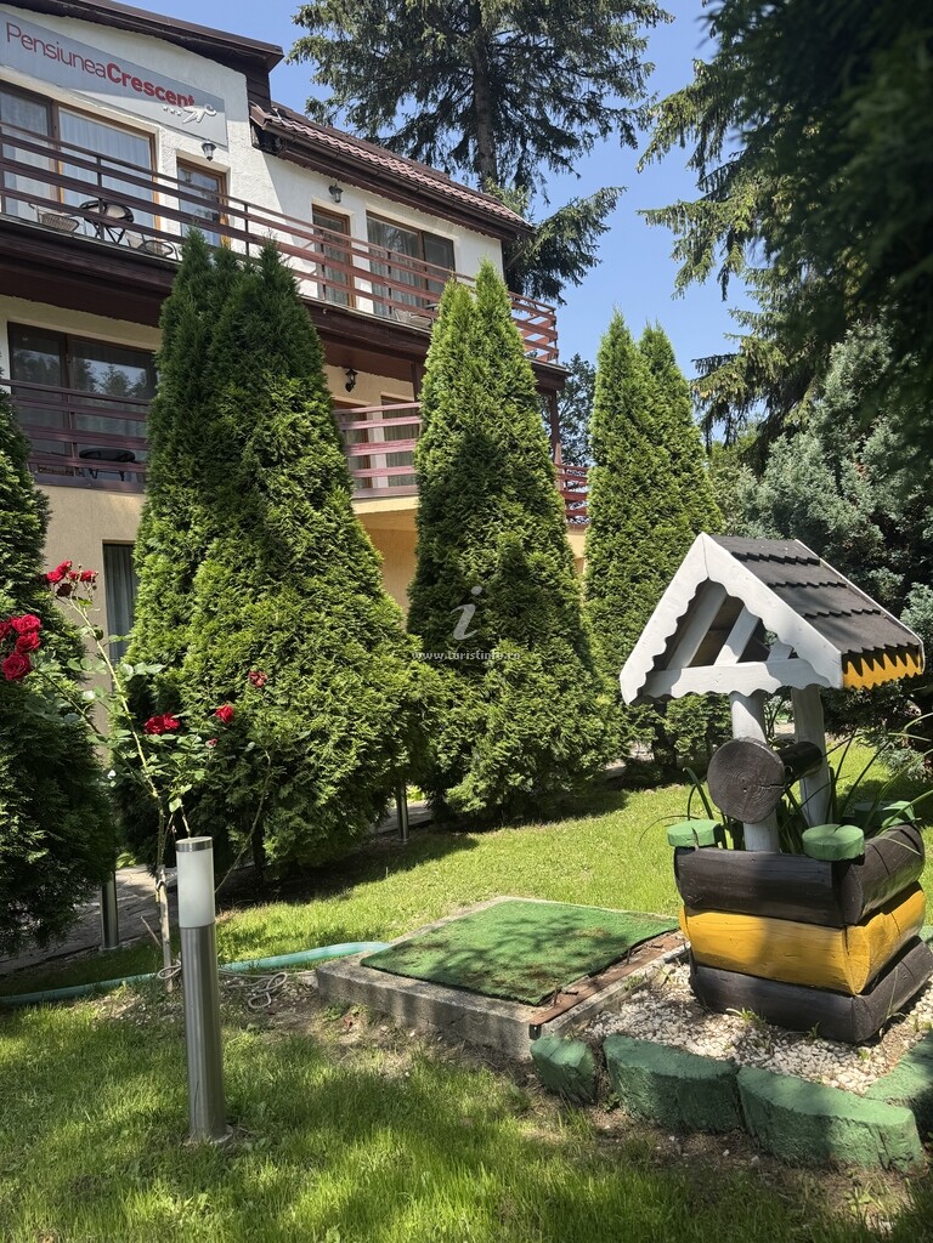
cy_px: 622
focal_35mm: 24
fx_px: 862
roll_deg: +3.9
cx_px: 466
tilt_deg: +2.0
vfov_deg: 71.6
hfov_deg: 56.8
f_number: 1.78
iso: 80
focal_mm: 6.76
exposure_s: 1/1238
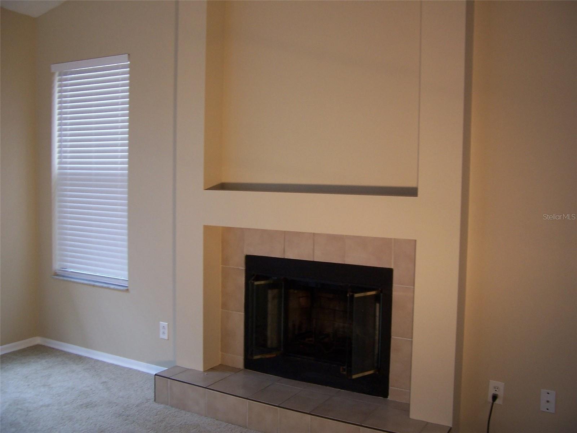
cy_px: 216
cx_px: 288
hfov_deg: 55.4
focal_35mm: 33
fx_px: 550
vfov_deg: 42.9
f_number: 3.4
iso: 100
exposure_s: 1/30
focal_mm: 5.5
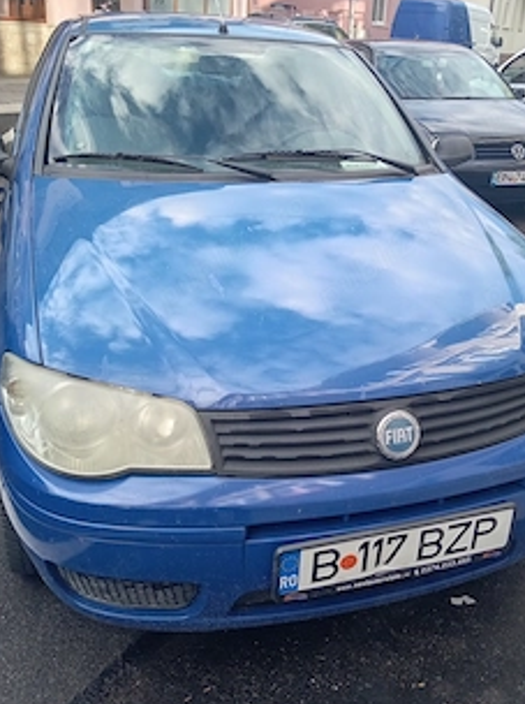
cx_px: 312
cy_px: 291
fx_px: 669
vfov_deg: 55.1
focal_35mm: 33
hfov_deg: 42.7
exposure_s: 1/153
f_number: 1.8
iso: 102
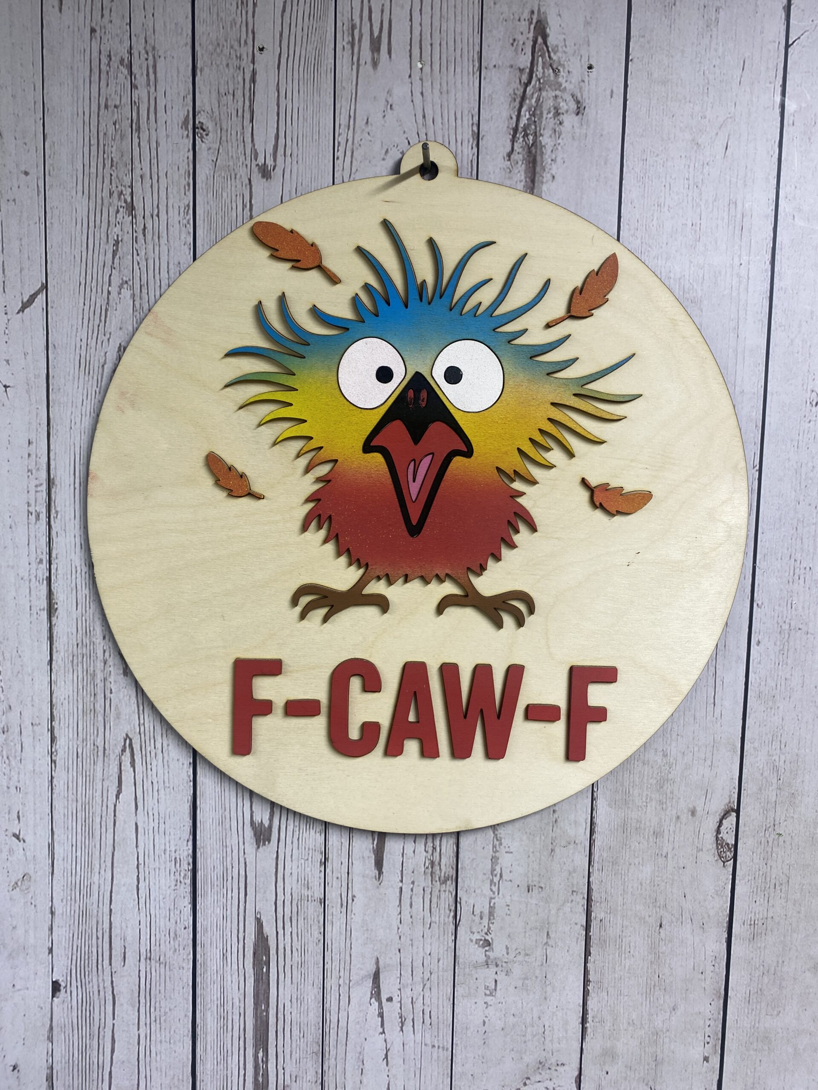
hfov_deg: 53.1
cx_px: 409
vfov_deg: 67.3
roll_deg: +0.3
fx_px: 819
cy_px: 545
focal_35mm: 26
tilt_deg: -7.0
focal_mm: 4.25
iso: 40
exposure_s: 1/120
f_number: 1.8
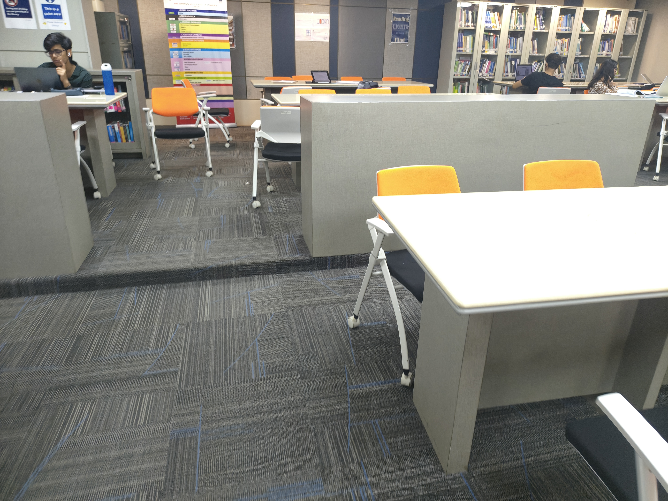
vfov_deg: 56.8
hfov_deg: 71.6
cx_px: 334
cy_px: 250
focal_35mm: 24
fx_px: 463
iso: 571
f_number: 1.8
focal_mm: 5.56
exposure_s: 1/50
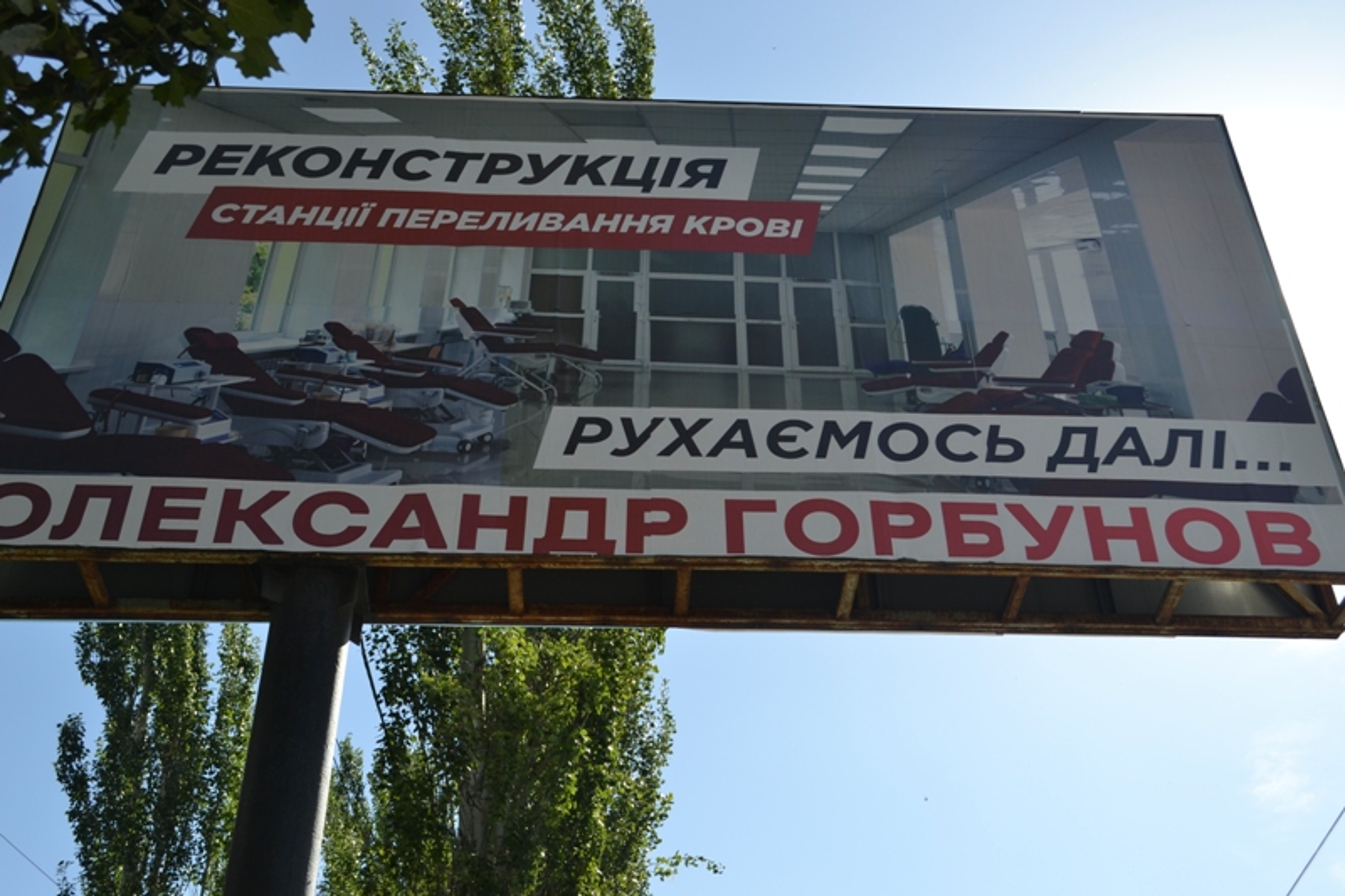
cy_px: 448
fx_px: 1233
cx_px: 672
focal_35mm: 33
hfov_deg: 57.2
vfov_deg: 40.0
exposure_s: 1/200
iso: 100
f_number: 7.1
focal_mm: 22
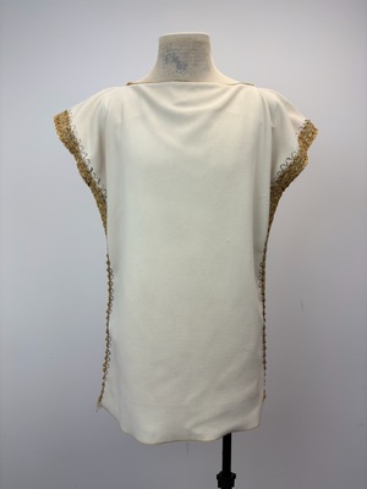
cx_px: 184
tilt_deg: -1.6
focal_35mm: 26
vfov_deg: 67.3
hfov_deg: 53.1
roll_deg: -1.2
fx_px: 368
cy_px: 244
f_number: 1.6
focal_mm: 5.96
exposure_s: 1/336
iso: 50
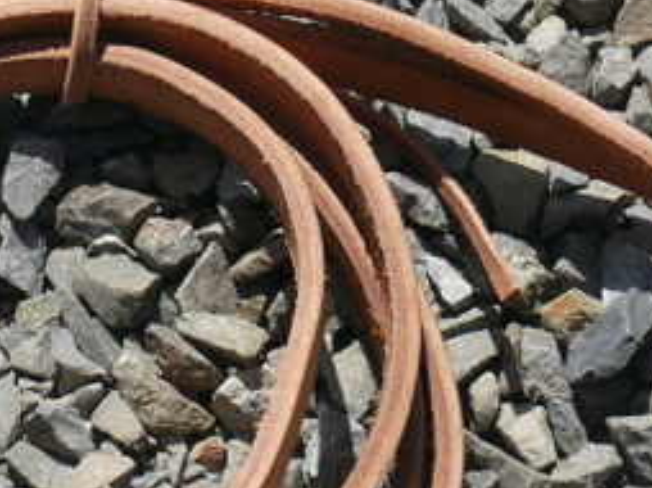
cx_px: 154
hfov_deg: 10.8
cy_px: 421
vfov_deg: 8.1
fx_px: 3444
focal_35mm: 183
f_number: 5.6
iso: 100
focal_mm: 11.6
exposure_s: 1/500
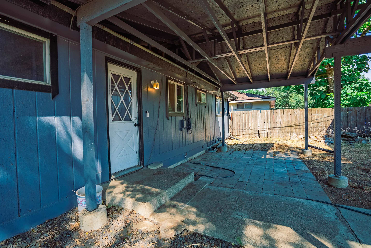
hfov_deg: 96.7
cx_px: 186
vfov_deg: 73.8
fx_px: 165
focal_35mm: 16
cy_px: 124
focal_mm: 16
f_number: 8
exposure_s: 1/1600
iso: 400
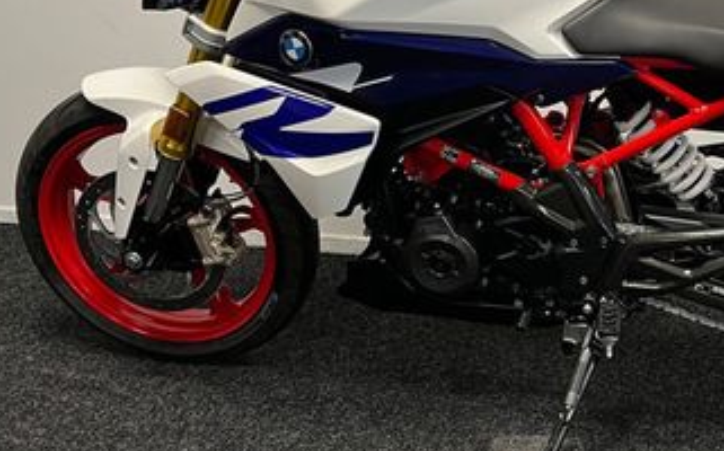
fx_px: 1084
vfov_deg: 23.3
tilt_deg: -17.0
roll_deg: -0.3
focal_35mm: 55
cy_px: 124
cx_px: 548
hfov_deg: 36.0
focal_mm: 5.1
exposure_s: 1/50
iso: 80
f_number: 1.6
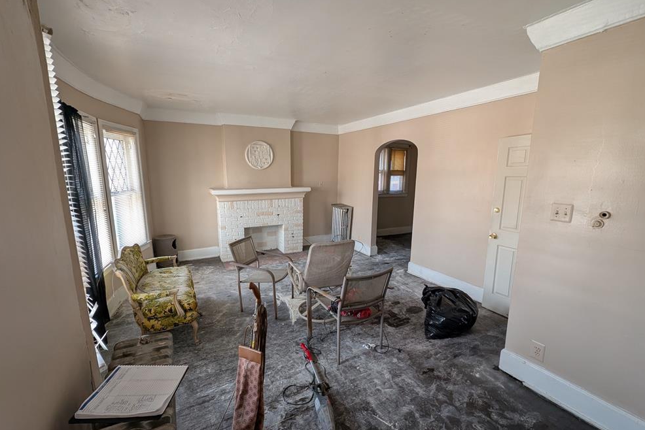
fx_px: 251
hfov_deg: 104.2
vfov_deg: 81.2
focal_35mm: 14
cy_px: 223
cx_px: 319
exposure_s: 1/24.5
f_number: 2.2
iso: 48
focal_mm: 1.95
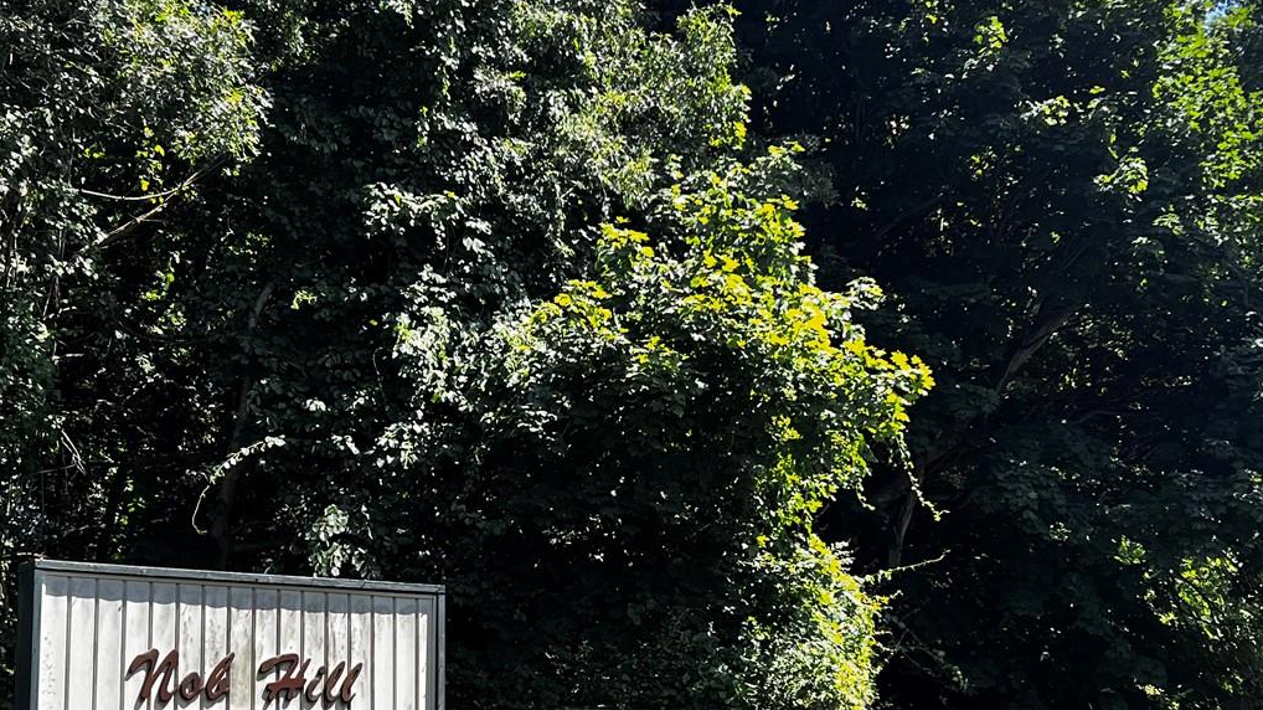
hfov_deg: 36.6
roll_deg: +2.1
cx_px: 633
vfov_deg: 21.0
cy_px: 474
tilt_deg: +9.6
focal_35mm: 57
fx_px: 1908
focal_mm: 5.7
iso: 50
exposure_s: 1/1135
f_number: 1.5
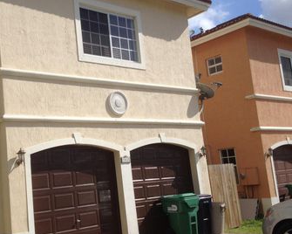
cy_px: 121
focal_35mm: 51
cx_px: 92
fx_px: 441
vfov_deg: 29.7
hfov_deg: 36.2
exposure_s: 1/2907
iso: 50
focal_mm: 4.28
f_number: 2.4
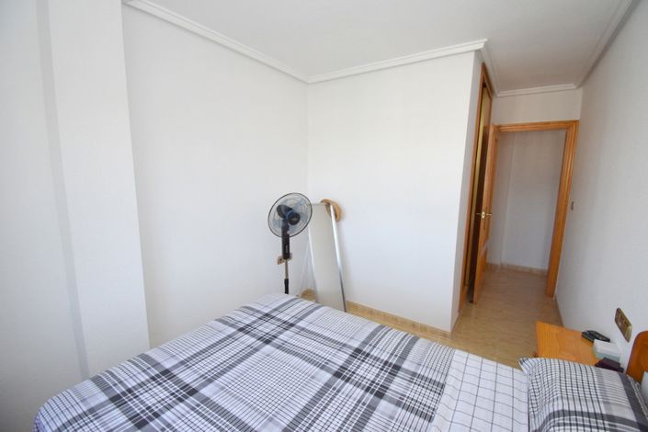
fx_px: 270
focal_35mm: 15
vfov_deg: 77.3
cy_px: 216
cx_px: 324
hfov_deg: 100.4
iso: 720
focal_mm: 10
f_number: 4.5
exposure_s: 1/250
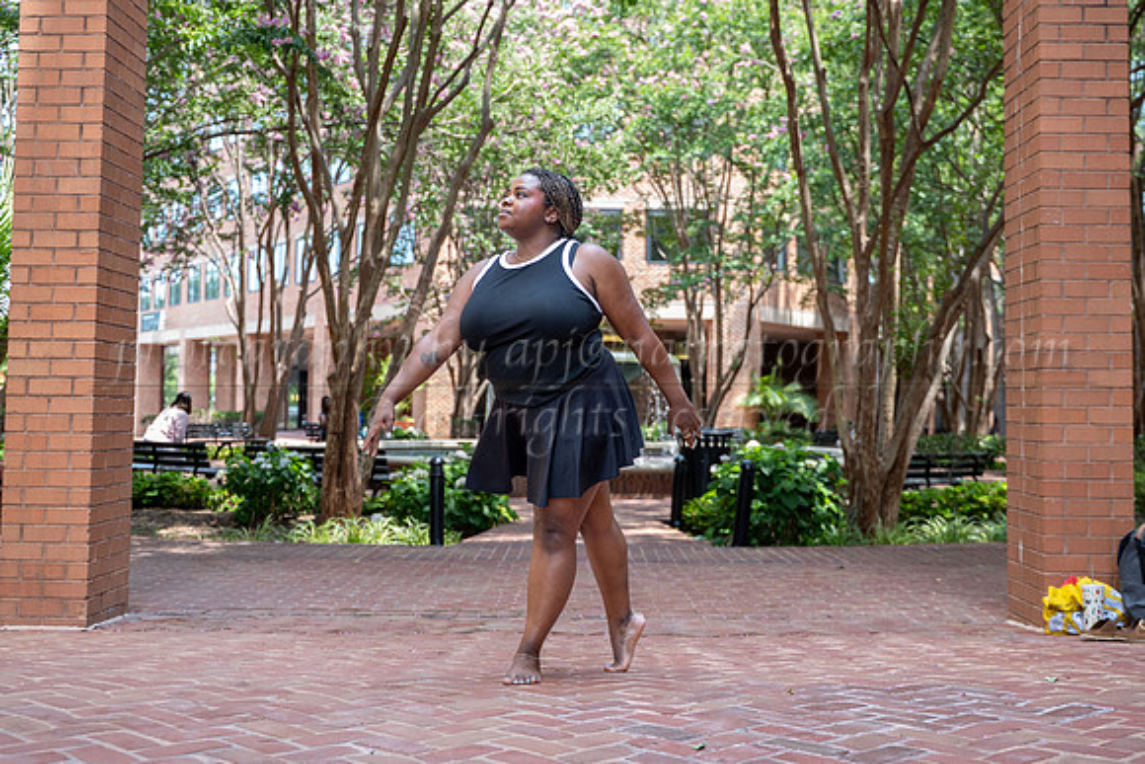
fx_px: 1496
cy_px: 292
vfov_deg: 28.6
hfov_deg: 41.9
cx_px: 563
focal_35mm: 47
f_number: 3.2
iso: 400
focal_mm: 38
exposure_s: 1/500
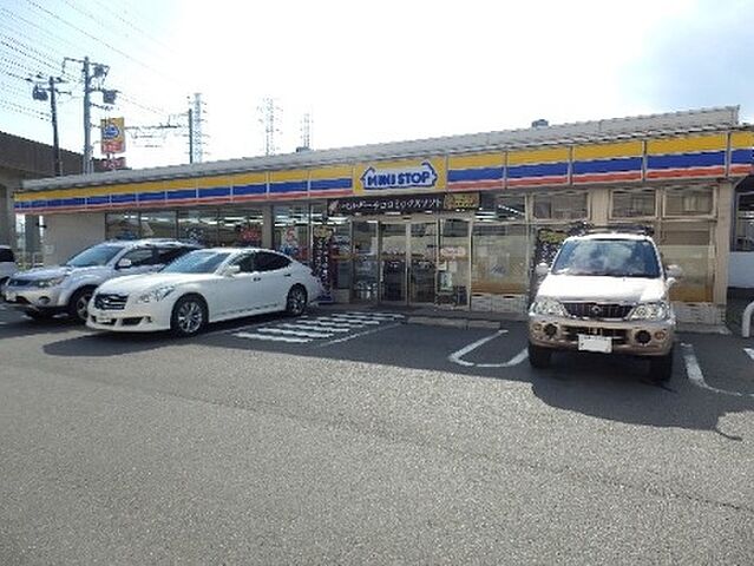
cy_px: 283
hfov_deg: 71.6
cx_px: 377
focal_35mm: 24
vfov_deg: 56.9
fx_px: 523
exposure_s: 1/800
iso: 80
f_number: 3
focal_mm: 4.2
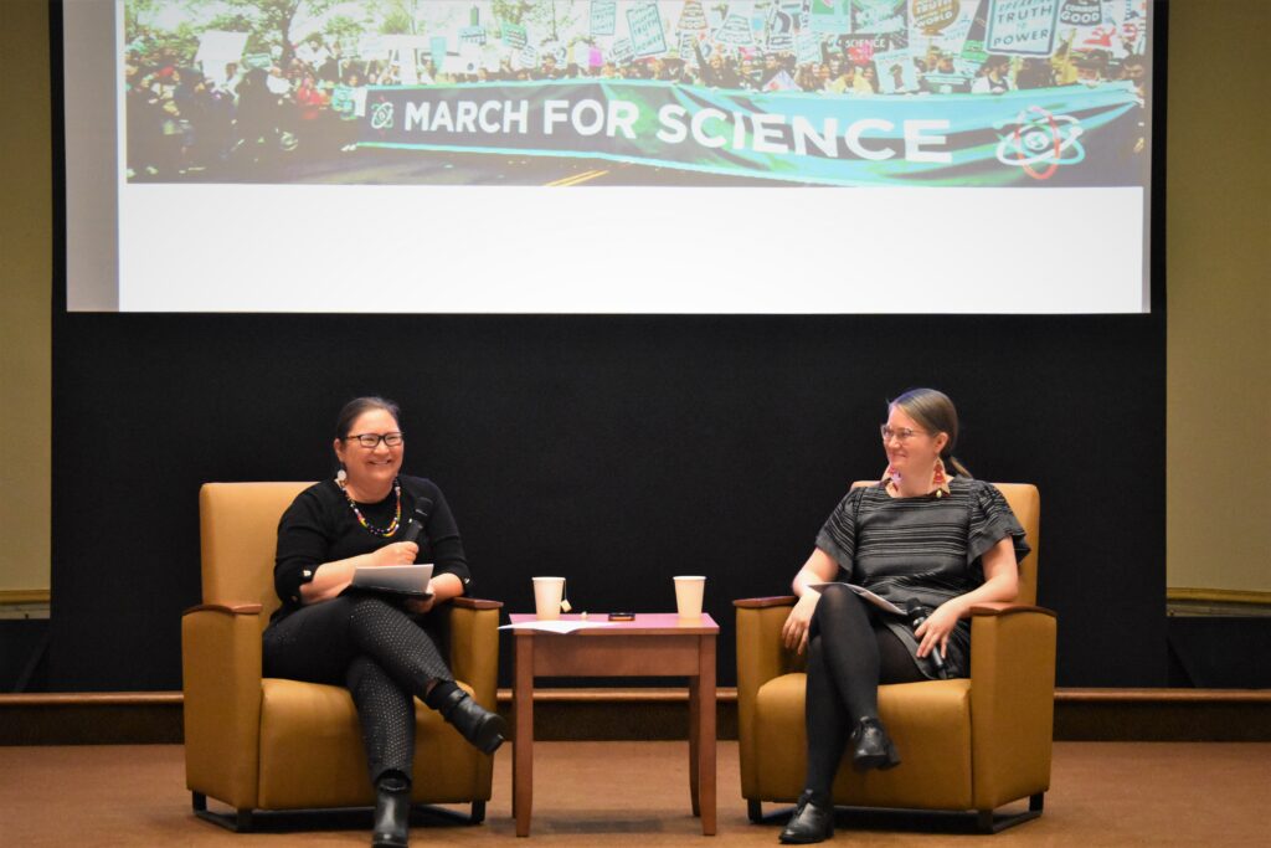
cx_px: 636
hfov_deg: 13.7
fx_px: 5296
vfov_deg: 9.2
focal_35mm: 150
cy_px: 424
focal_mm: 100
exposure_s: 1/250
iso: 8000
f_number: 5.3
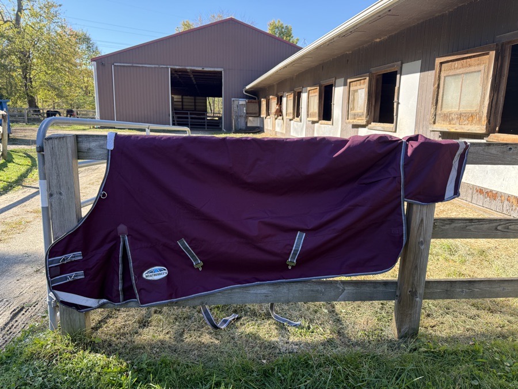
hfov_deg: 71.6
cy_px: 194
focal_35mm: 24
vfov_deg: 56.8
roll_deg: -1.6
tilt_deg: -12.7
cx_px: 259
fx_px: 359
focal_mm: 6.76
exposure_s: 1/575
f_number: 1.78
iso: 100
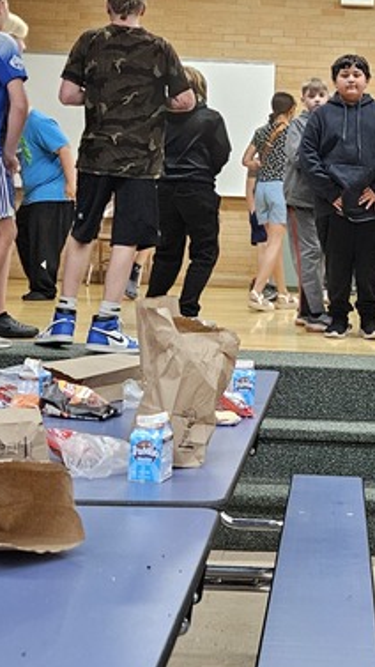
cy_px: 179
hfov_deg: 17.4
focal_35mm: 68
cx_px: 357
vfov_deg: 30.6
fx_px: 1202
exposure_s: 1/120
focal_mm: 5.4
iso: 500
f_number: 1.8
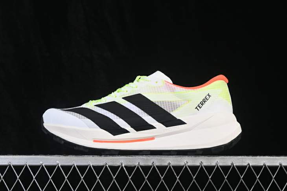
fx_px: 598
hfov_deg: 27.0
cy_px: 96
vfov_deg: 18.2
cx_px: 144
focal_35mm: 75
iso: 160
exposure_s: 1/80
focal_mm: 50
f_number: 8
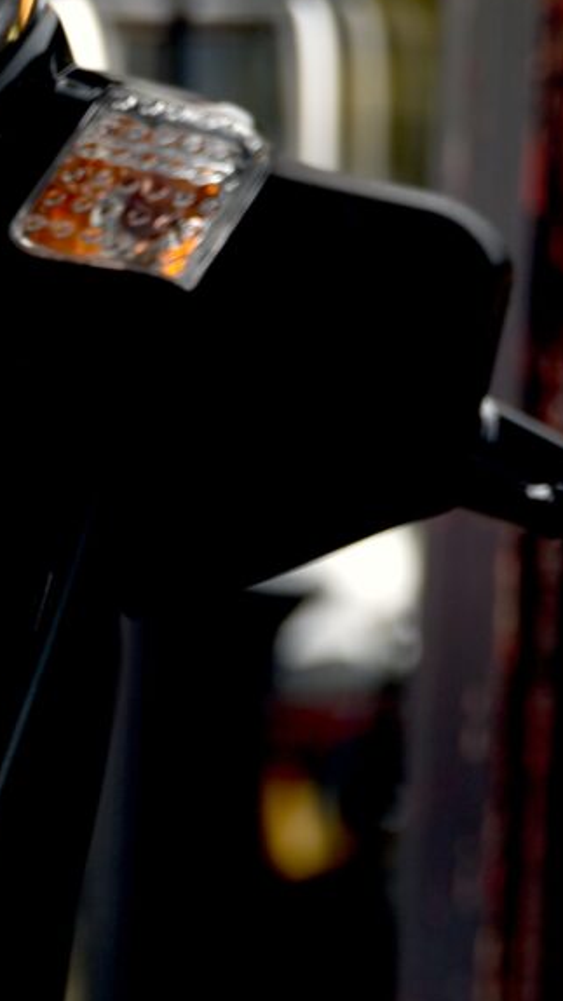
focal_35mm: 243
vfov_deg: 8.8
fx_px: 6447
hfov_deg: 4.8
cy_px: 1259
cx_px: -879
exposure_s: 1/60
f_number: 2.8
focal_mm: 52
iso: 100
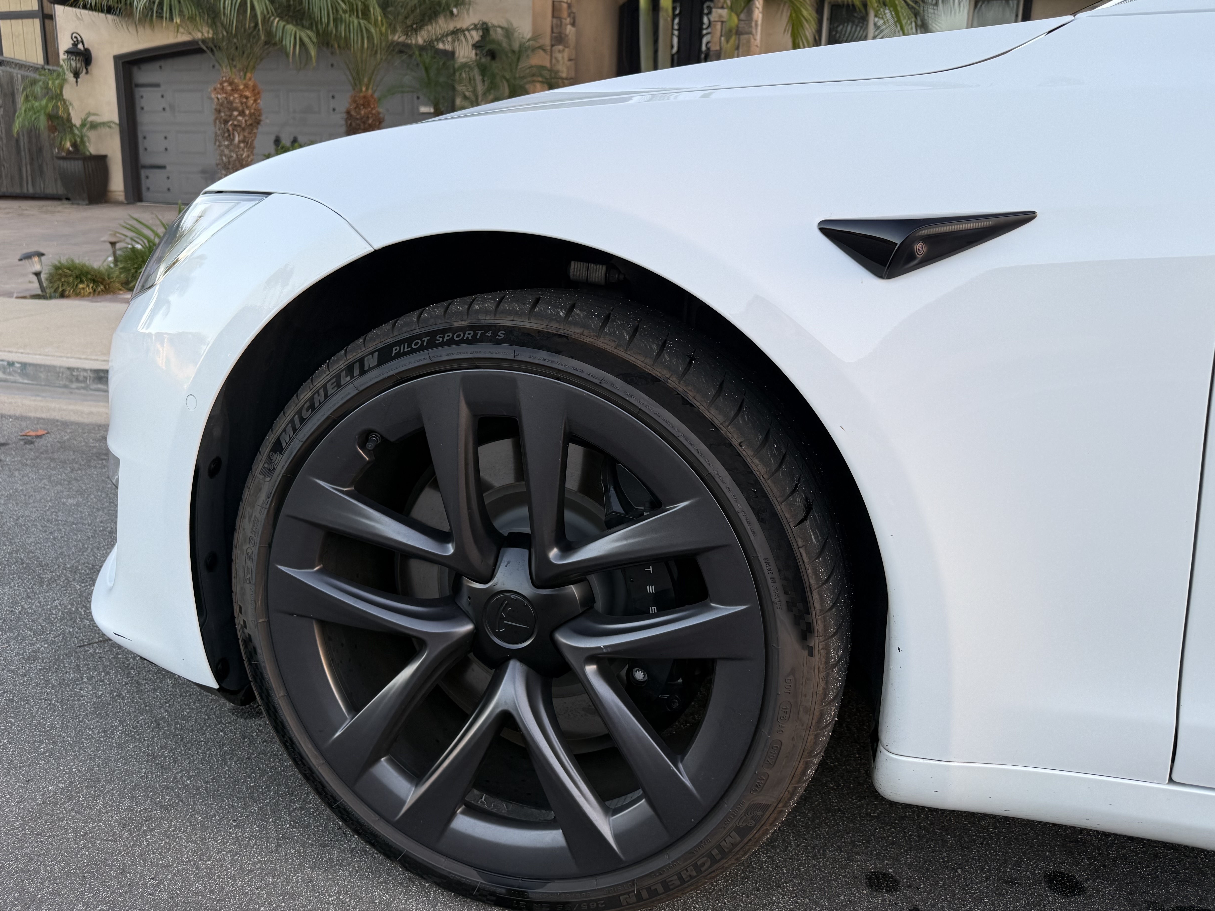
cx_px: 584
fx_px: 983
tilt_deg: -12.6
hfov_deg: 63.4
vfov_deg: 49.7
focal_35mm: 28
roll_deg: -1.5
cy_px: 426
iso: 64
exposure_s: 1/232
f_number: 1.78
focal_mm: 6.76
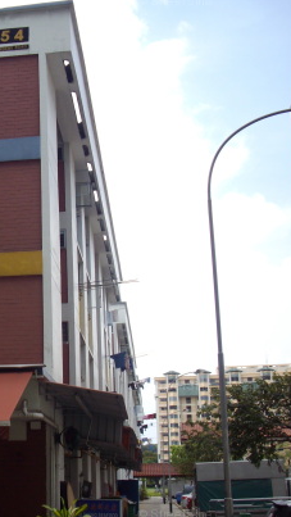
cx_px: -23
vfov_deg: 37.8
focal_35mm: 55
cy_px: 259
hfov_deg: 20.9
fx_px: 754
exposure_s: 1/125
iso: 80
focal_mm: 6.2
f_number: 5.6
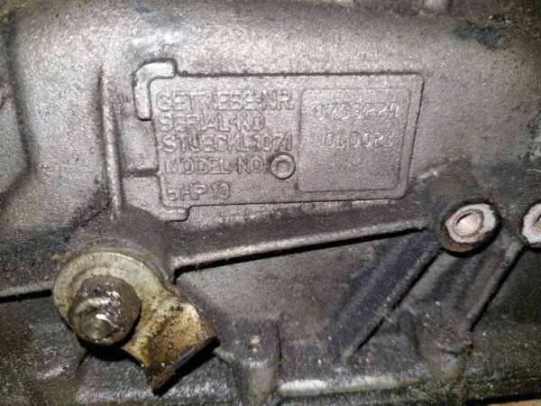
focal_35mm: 25
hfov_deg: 69.4
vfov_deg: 54.9
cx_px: 270
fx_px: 391
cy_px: 203
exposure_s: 1/100
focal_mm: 5.23
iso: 40
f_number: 1.8
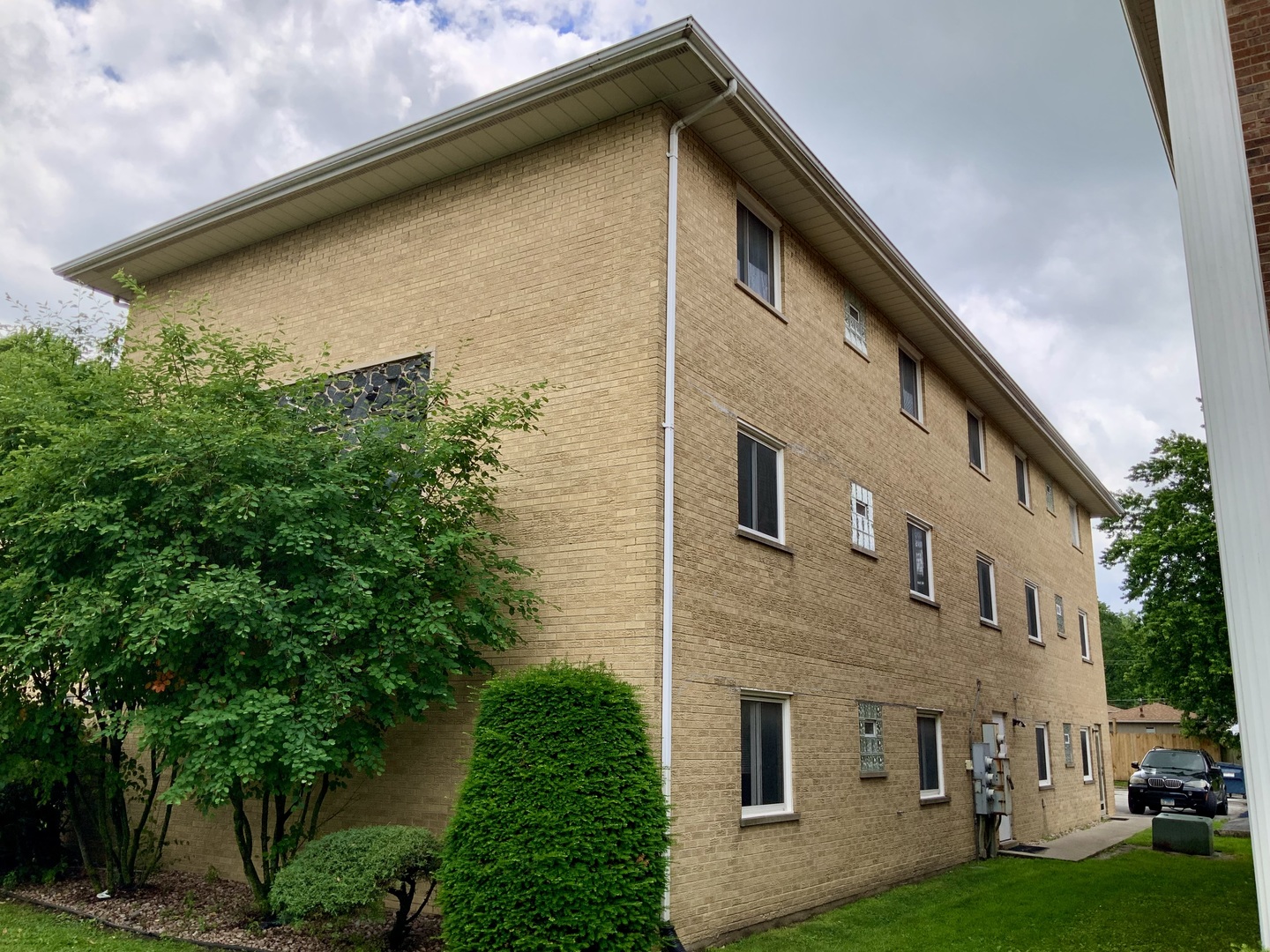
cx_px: 635
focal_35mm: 29
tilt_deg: +14.4
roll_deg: -1.0
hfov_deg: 61.7
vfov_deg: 48.2
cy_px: 476
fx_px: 1064
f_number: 1.8
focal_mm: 3
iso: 16
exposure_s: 1/912
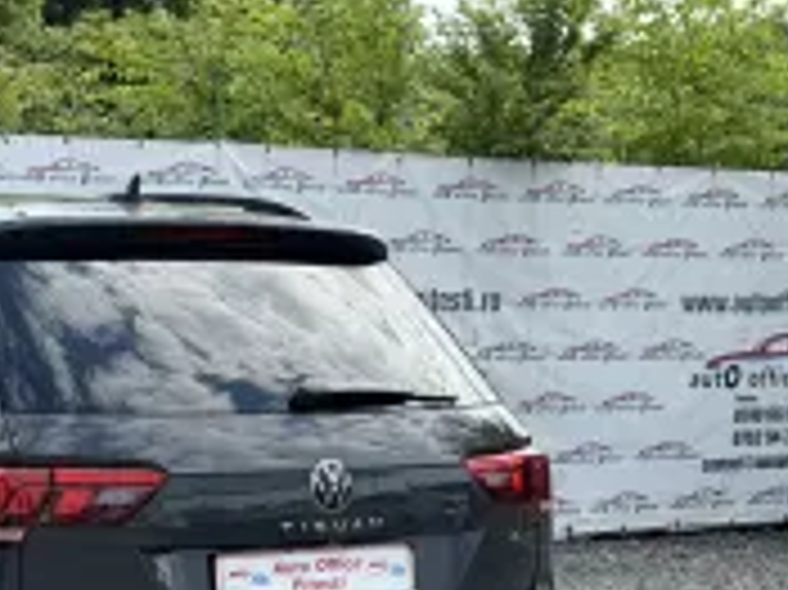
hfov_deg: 19.4
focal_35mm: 99
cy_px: 558
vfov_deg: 14.7
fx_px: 2252
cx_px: 45
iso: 64
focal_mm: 6.76
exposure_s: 1/1167
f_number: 1.78
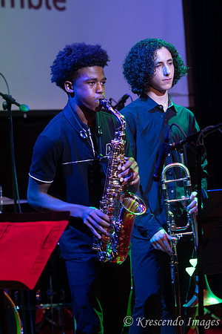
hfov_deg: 11.4
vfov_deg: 17.1
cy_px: 167
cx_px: 111
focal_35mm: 120
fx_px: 1110
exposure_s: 1/200
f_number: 2.8
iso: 1600
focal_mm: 80
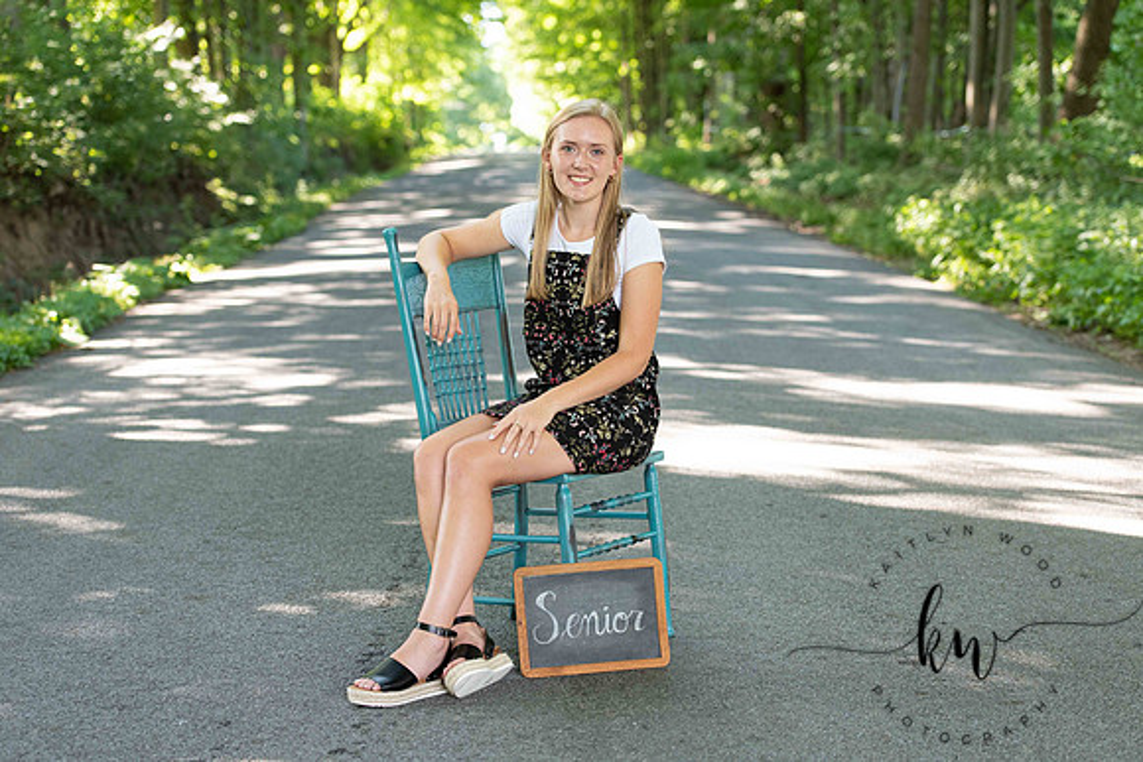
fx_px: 2393
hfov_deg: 26.9
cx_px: 572
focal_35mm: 75
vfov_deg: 18.1
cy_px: 381
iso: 640
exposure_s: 1/200
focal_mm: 75
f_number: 3.5
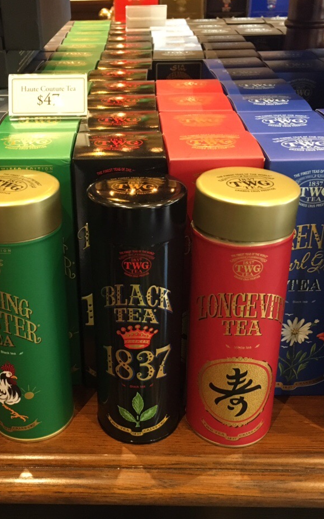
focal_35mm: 42
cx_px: 118
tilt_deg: -27.4
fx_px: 593
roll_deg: +1.2
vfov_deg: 47.2
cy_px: 259
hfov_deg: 30.4
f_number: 2.2
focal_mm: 4.15
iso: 200
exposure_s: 1/30
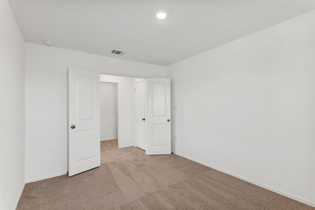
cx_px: 158
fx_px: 140
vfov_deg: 73.7
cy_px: 105
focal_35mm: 16
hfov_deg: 96.7
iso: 200
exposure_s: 1/6
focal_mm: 16
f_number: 8
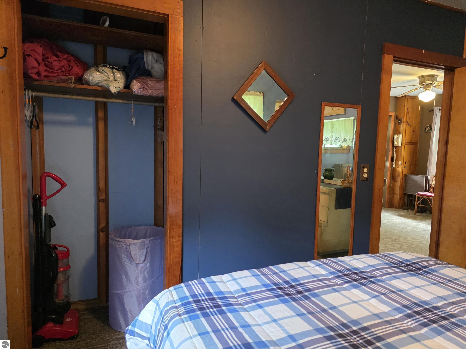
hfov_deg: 73.9
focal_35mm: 23
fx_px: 310
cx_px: 233
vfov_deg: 58.9
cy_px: 174
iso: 1000
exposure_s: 1/120
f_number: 1.7
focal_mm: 6.3
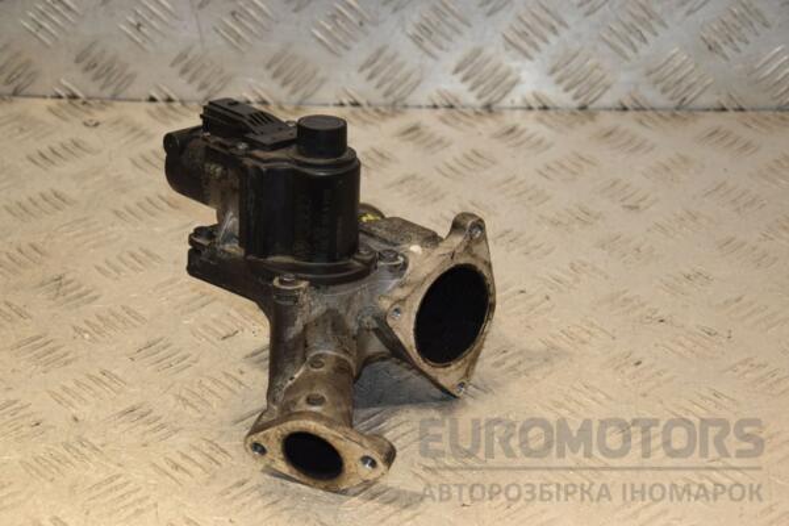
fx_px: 2038
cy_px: 263
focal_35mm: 93
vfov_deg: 14.7
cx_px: 394
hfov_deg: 21.9
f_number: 6.3
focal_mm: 62
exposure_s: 1/200
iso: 800
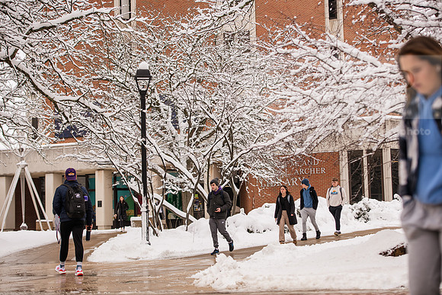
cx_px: 221
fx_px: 958
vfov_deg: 17.5
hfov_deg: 26.0
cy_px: 148
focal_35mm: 78
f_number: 3.5
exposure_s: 1/500
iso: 160
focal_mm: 78
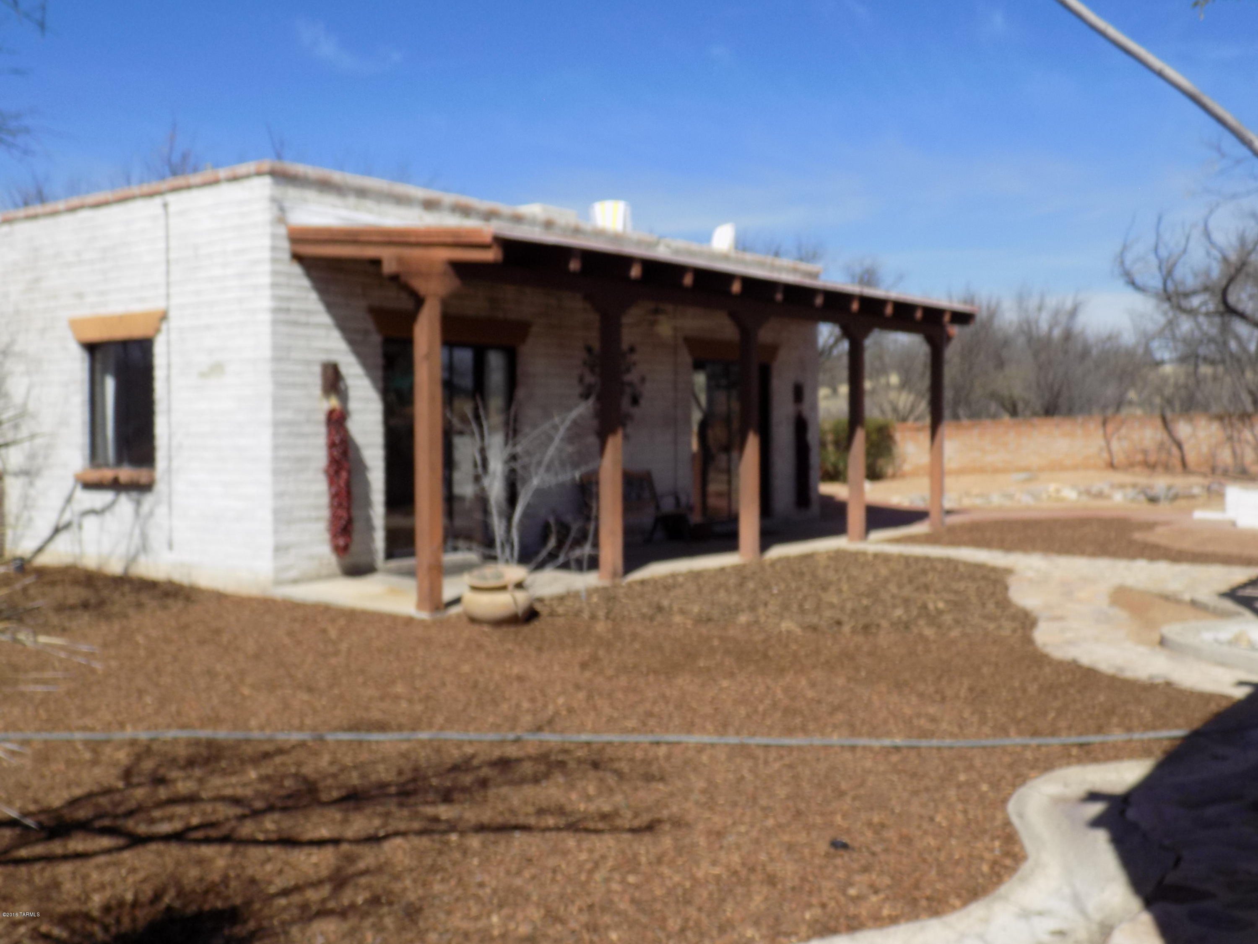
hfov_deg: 54.0
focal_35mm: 34
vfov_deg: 41.8
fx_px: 1236
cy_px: 472
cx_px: 629
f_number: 3.4
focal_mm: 6.1
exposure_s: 1/1250
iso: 80
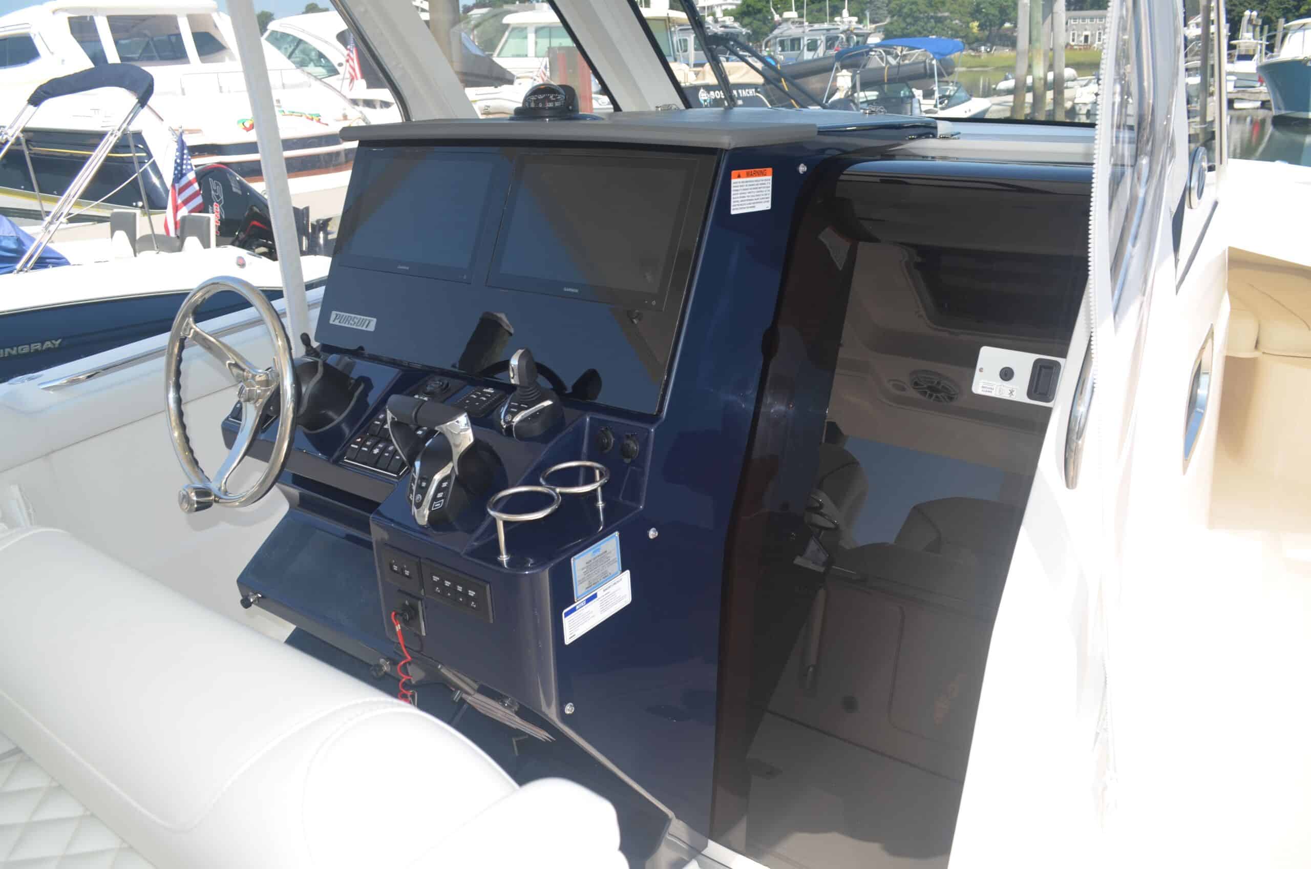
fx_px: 981
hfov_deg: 67.5
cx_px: 656
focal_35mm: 27
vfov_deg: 47.7
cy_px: 434
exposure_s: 1/200
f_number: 7.1
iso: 100
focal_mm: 18
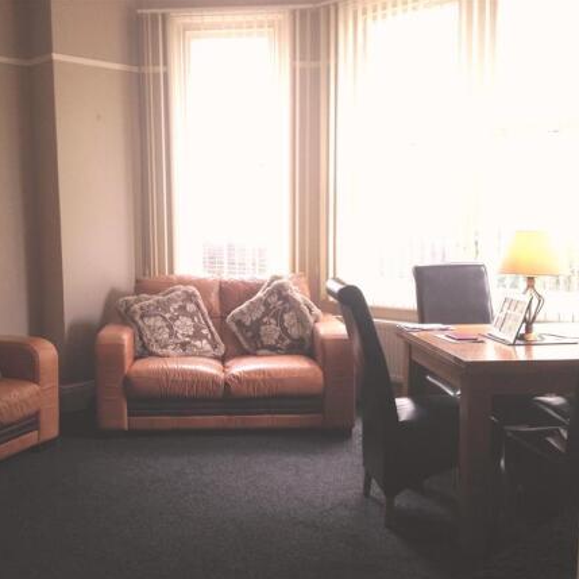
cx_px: 196
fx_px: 795
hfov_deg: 39.6
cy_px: 294
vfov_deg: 40.0
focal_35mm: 42
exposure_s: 1/40
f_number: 2.4
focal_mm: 4.28
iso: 64
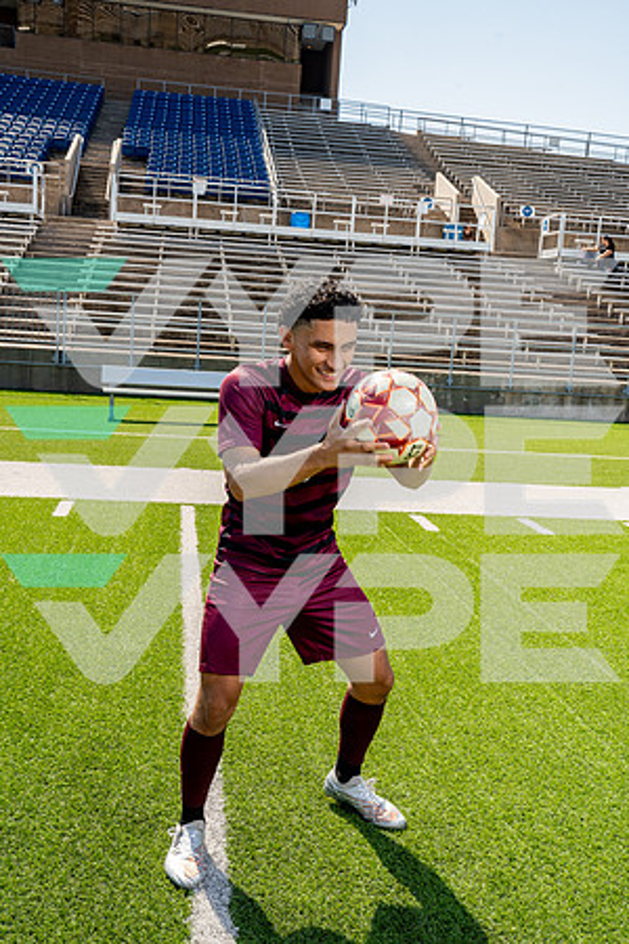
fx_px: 996
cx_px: 314
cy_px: 472
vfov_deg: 50.7
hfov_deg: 35.1
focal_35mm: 38
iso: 320
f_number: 11
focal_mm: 38
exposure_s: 1/250
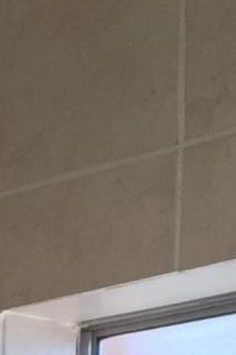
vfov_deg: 9.4
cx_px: -217
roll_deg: -1.0
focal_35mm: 194
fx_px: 1910
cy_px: 872
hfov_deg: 6.9
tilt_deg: -6.3
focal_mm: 4.15
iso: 32
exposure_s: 1/60
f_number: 2.2
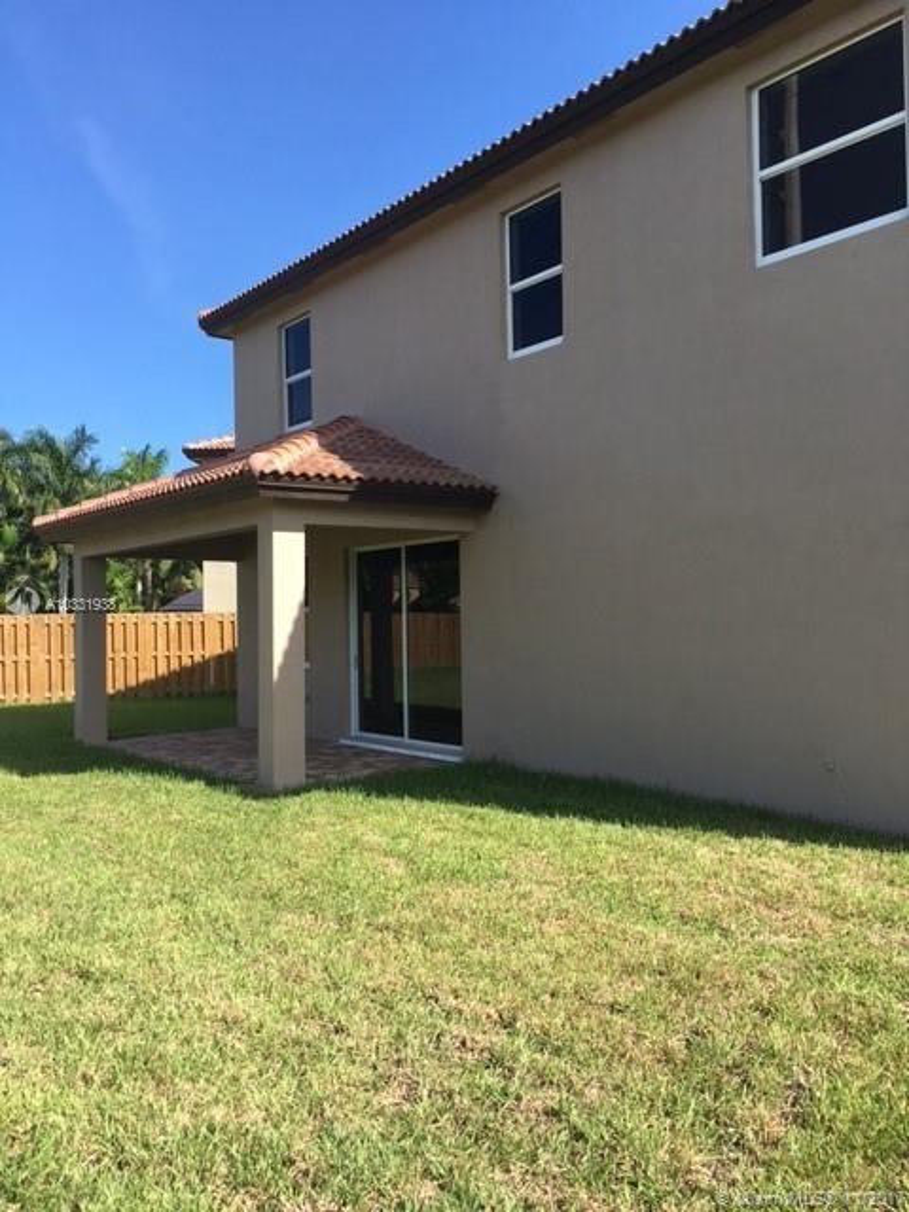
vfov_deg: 61.7
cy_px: 606
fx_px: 1015
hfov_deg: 48.2
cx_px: 454
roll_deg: +0.9
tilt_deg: +1.7
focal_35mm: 29
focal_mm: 4.15
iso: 25
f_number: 2.2
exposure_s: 1/777
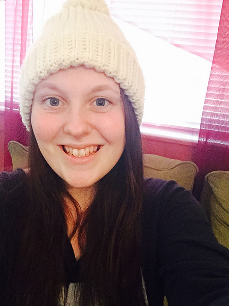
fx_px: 291
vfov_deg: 55.3
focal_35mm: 33
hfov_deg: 43.0
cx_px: 110
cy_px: 149
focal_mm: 2.65
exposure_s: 1/15
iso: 640
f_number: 2.2
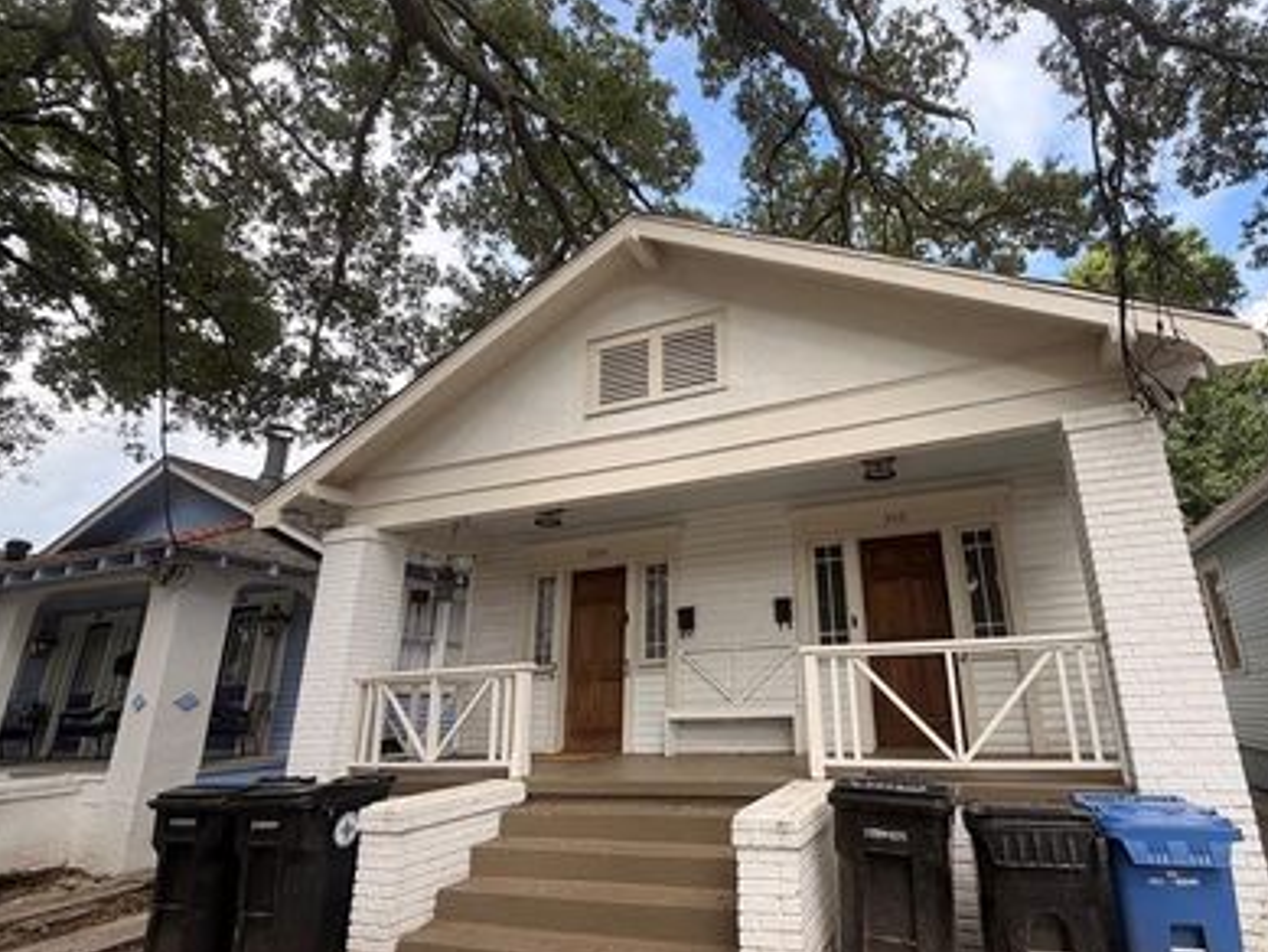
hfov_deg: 86.8
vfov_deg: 71.6
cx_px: 750
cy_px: 487
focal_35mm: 18
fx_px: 660
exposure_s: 1/502
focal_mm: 2.22
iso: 40
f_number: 2.2
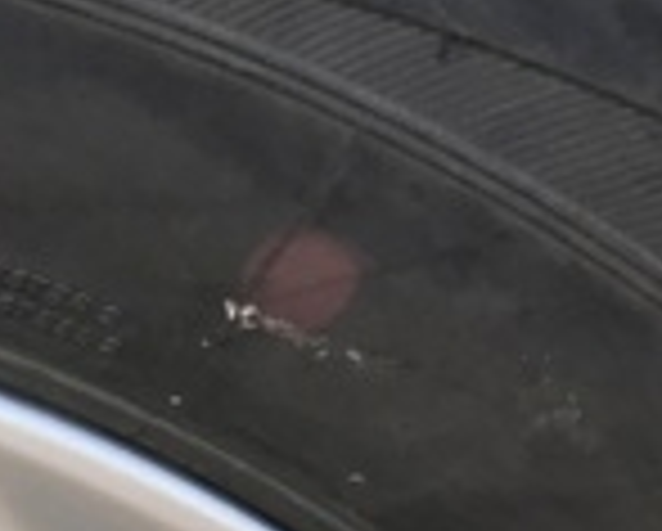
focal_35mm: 119
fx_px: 2335
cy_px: 999
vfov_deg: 11.8
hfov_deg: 13.8
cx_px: -635
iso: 20
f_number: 1.8
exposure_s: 1/105
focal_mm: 3.99
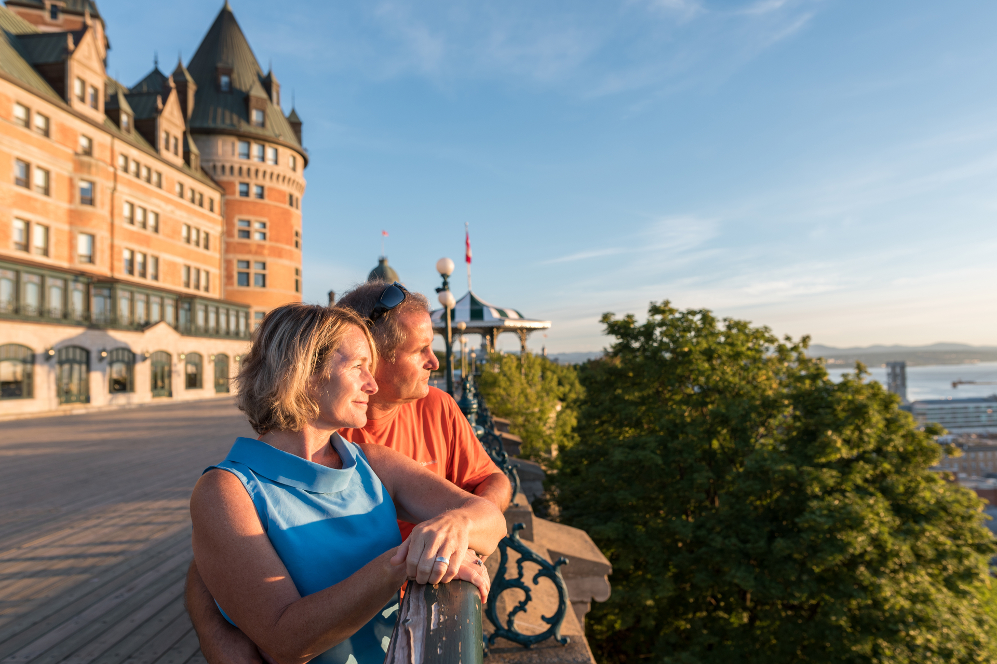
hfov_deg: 73.7
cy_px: 332
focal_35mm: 24
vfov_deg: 53.1
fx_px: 665
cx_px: 498
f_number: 4.5
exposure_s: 1/250
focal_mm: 24
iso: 100
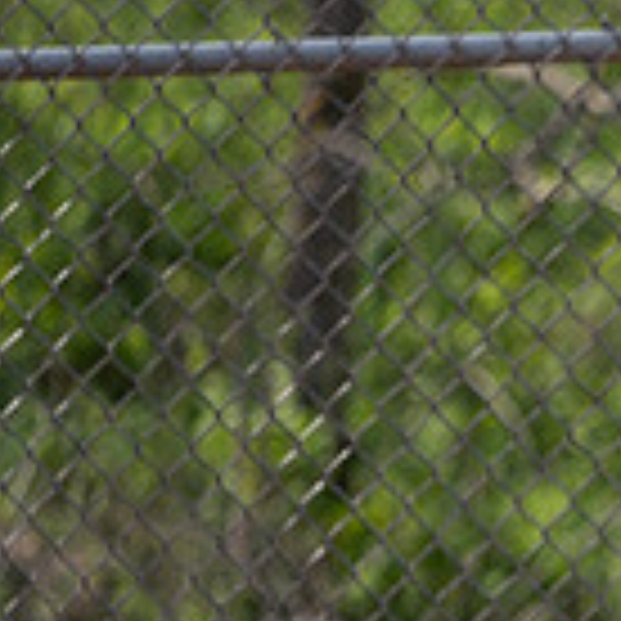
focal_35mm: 716
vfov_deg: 2.4
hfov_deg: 2.4
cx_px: 1156
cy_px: 583
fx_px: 14532
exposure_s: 1/2000
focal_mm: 200
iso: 200
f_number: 3.2
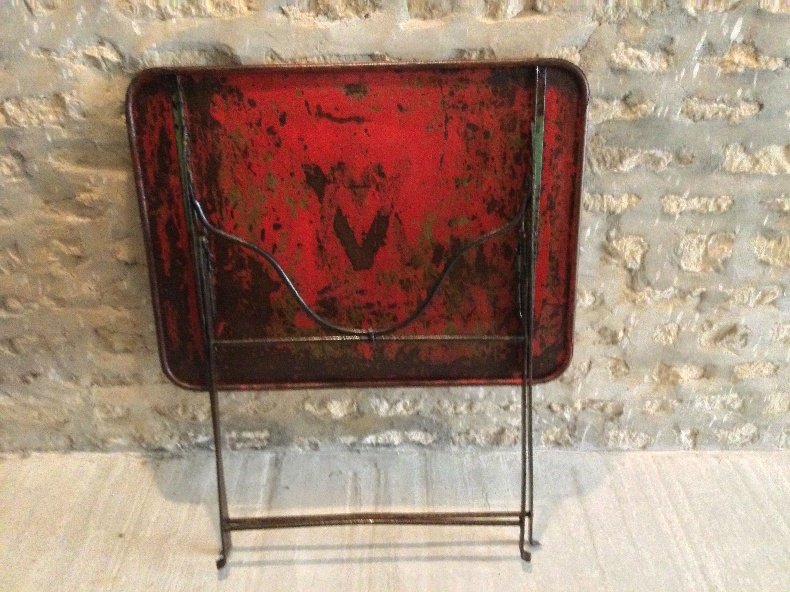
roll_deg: -1.0
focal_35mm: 31
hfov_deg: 58.4
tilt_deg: -34.0
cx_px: 395
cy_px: 296
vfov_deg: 45.4
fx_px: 707
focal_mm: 3.3
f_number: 2.4
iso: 640
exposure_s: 1/17
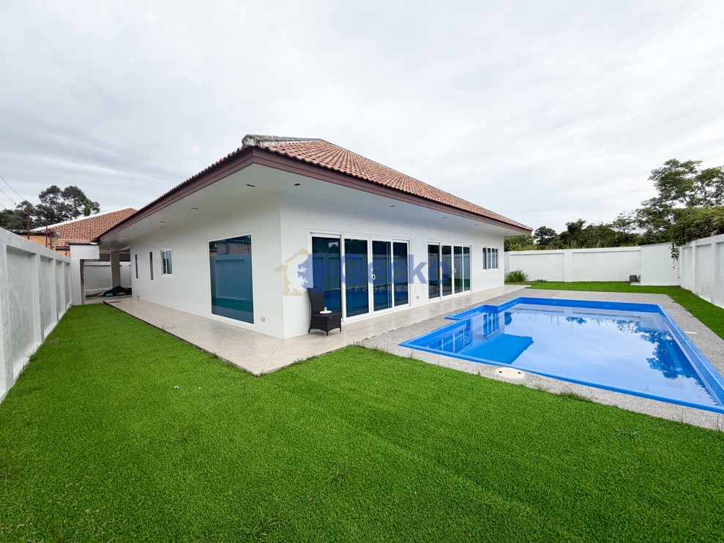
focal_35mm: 14
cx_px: 362
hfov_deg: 102.1
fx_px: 293
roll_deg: +2.4
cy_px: 272
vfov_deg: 85.7
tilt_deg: -1.4
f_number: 2.2
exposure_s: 1/985
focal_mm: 2.22
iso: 20
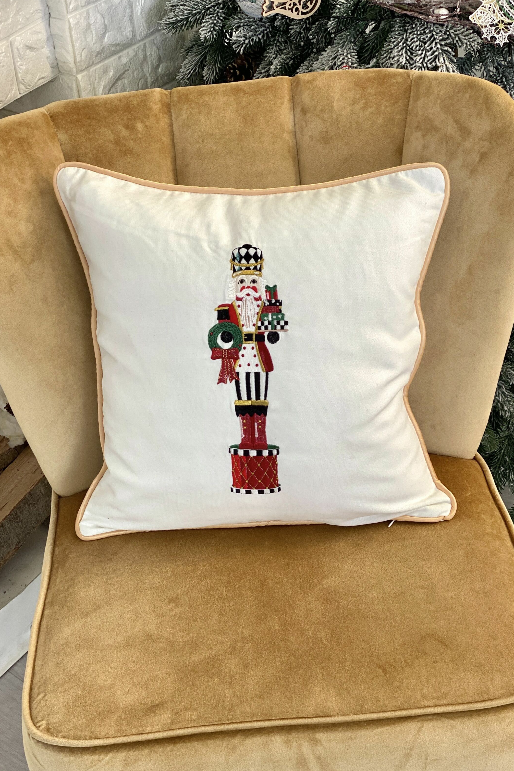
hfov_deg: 24.6
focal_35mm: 55
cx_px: 253
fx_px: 1178
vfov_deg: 36.2
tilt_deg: -37.2
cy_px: 381
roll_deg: +4.4
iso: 50
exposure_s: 1/122
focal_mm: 6
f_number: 2
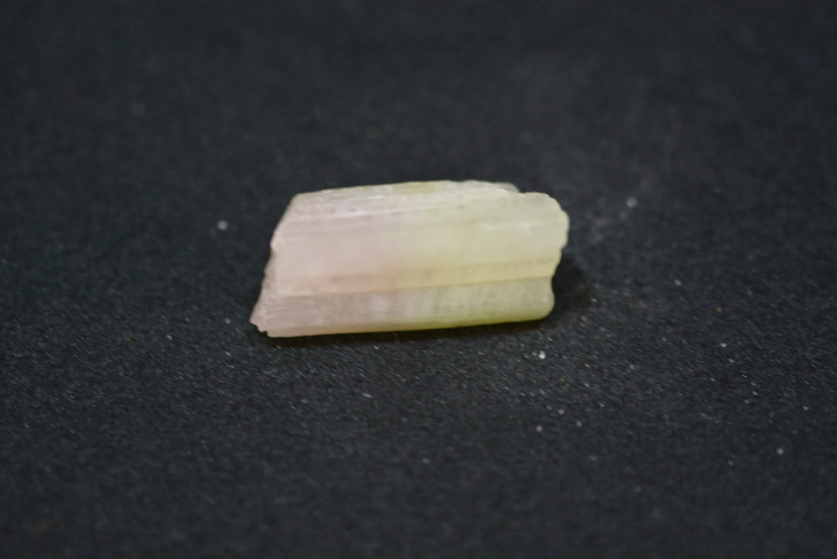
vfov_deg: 8.7
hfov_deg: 13.0
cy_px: 280
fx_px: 3662
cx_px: 418
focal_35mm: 158
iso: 800
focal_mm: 105
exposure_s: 1/60
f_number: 3.5
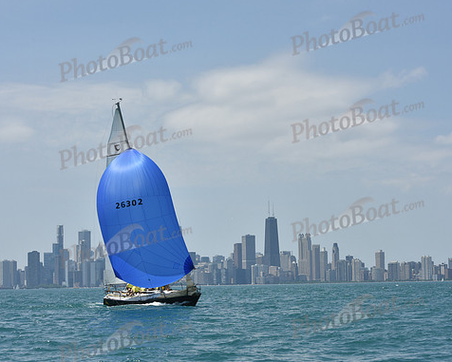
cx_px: 242
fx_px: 1070
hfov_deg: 23.8
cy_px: 181
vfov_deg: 19.2
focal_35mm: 80
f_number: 9
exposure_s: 1/1250
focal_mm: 70
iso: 250
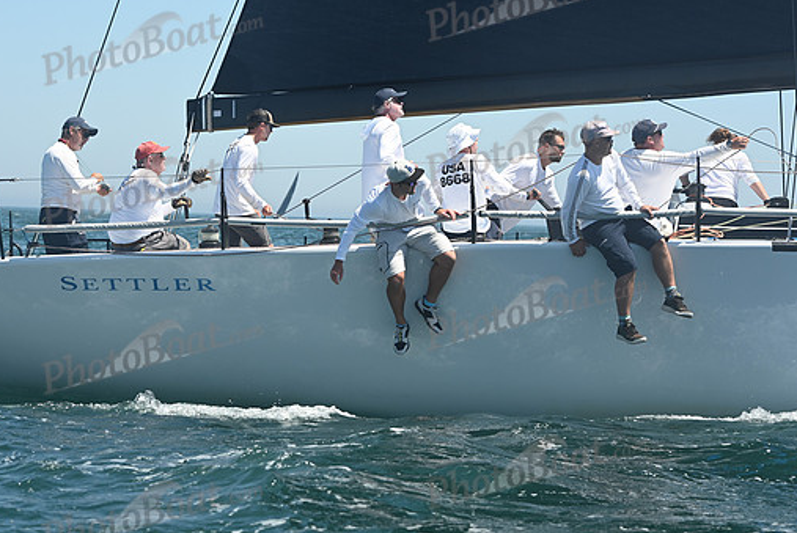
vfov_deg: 12.3
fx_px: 2482
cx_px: 346
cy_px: 249
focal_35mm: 112
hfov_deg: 18.2
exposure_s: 1/1000
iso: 320
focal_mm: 98
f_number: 6.3
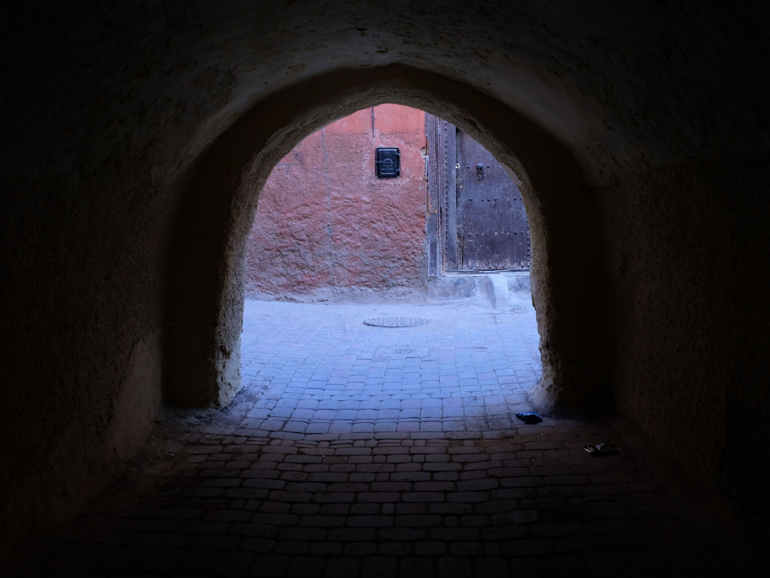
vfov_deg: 41.8
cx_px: 380
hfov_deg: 54.0
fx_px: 756
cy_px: 293
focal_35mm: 34
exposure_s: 1/60
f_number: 5
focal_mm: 20.6
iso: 800
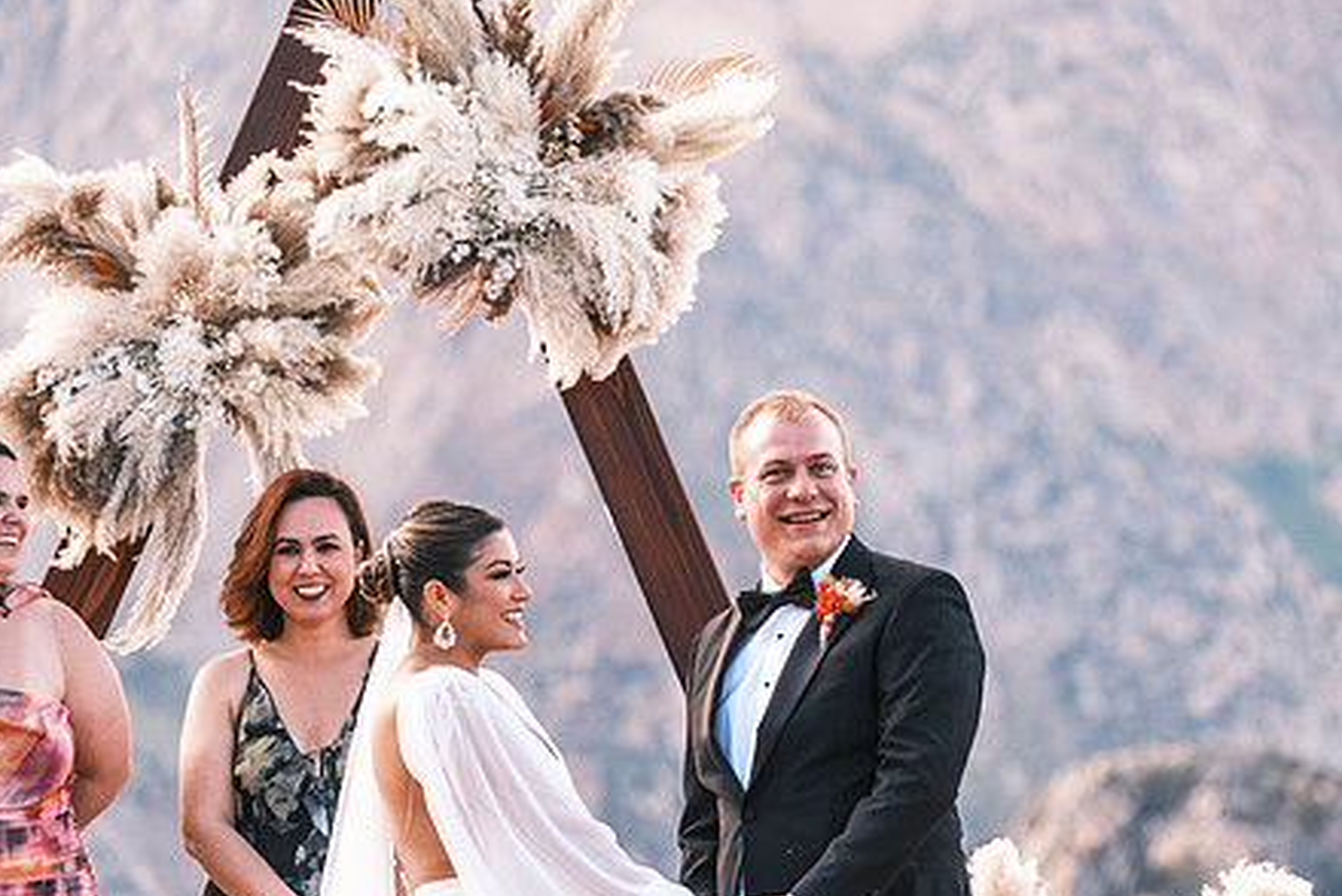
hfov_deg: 9.0
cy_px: 480
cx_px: 811
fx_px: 8505
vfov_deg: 6.0
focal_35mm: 228
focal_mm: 115
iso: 400
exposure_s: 1/600
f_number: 2.8
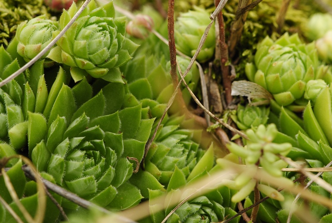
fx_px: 1178
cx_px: 166
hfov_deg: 16.0
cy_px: 112
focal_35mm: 128
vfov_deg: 10.8
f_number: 8
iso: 400
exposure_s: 1/200
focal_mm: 85
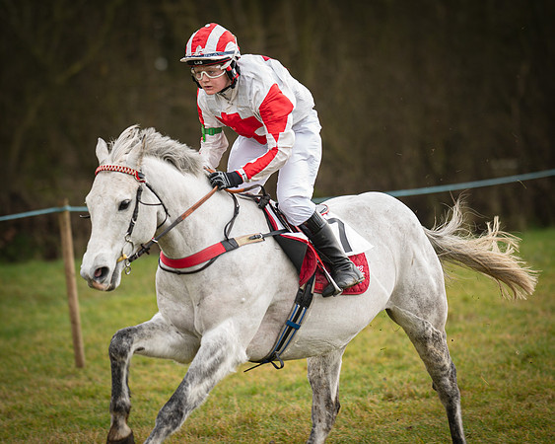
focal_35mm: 239
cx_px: 287
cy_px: 211
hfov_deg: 8.1
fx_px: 3920
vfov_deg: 6.5
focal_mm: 135
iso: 250
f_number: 1.8
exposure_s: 1/1000
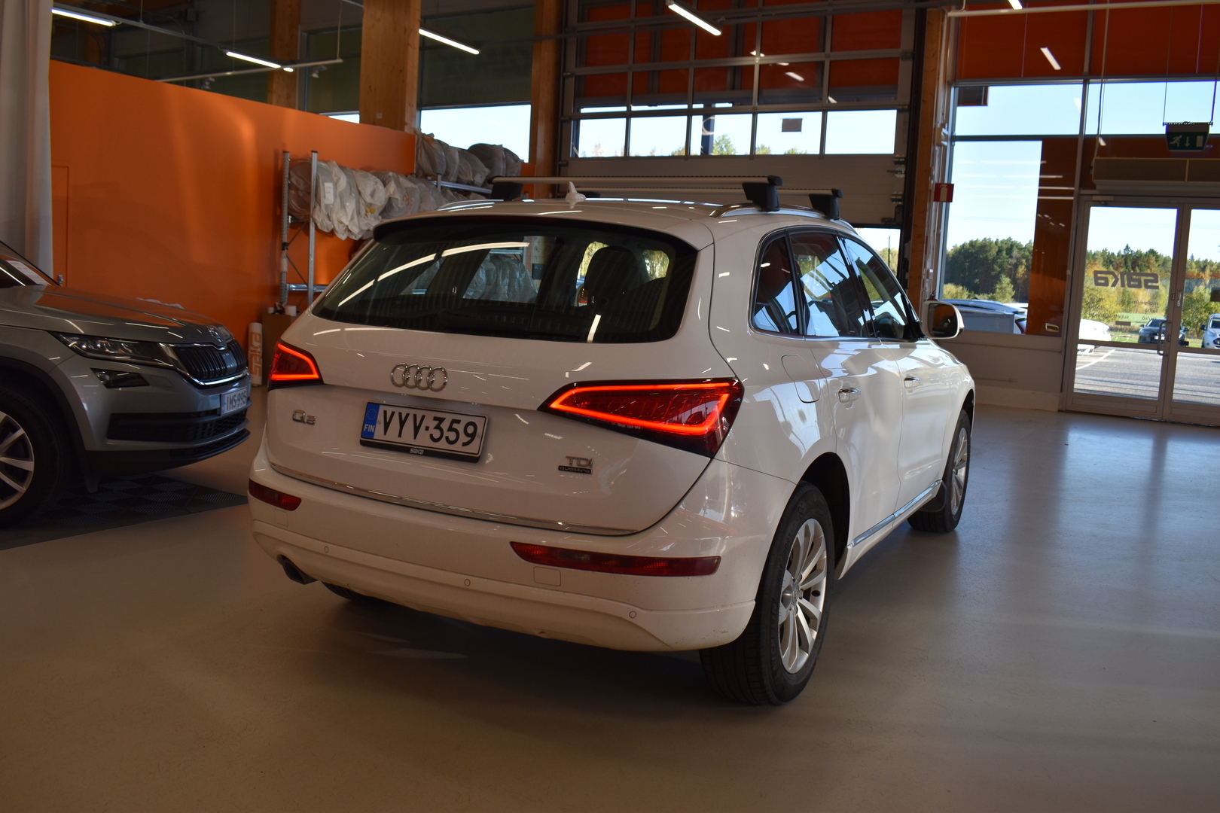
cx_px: 610
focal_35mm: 30
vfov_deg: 43.6
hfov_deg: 61.9
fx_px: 1017
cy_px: 406
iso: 200
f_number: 6.7
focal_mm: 20
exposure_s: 1/250
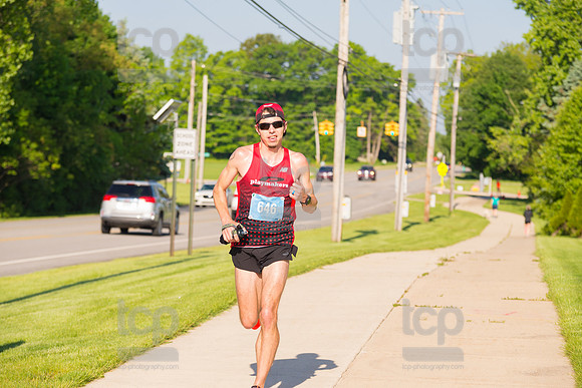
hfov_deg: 15.8
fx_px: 2102
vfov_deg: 10.6
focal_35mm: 130
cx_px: 291
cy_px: 194
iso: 400
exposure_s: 1/1250
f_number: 5.6
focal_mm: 130
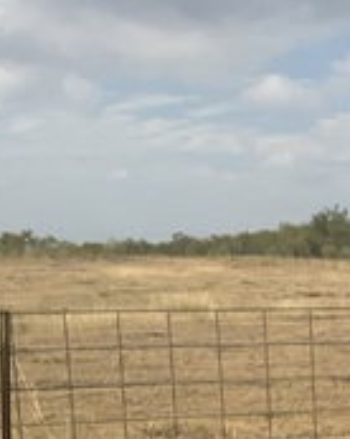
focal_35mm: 105
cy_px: 525
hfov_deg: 13.2
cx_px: 634
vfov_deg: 17.5
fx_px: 1362
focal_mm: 3
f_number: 1.8
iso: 20
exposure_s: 1/2959
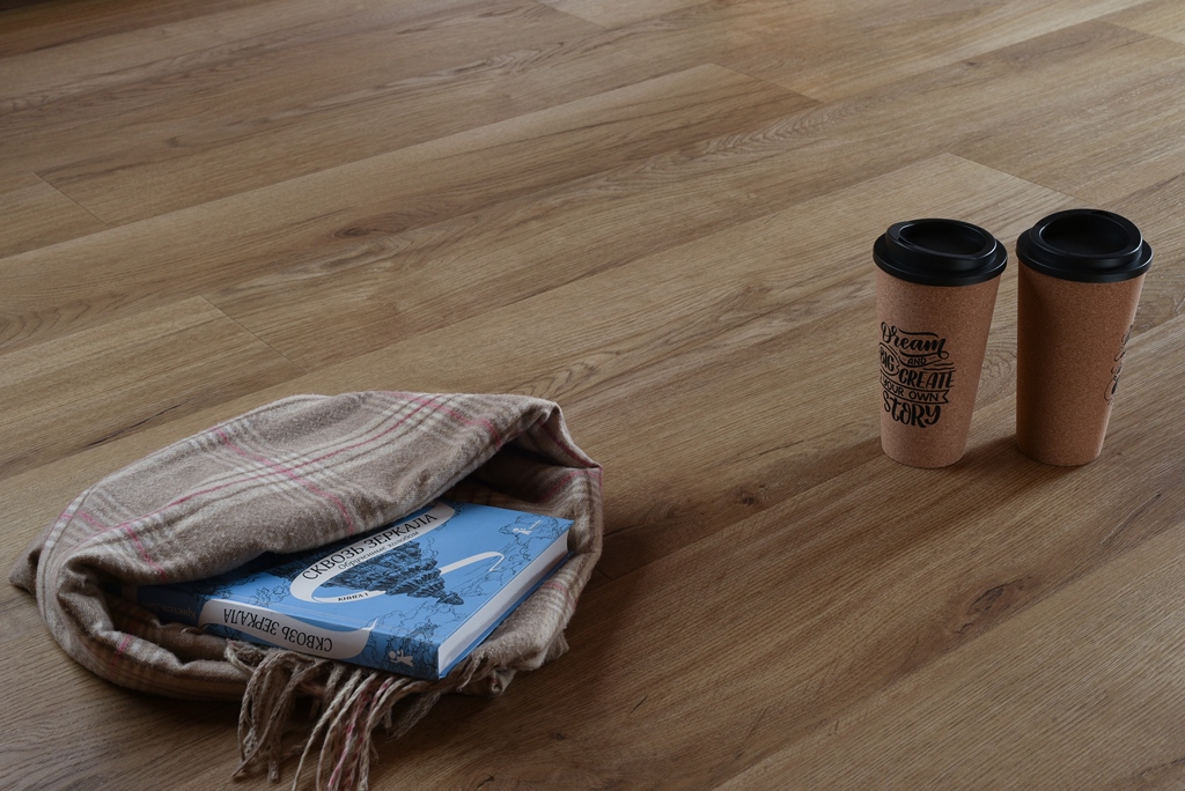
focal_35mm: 50
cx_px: 592
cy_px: 396
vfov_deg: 27.0
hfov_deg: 39.6
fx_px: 1647
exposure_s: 1/100
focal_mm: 50
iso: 400
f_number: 13
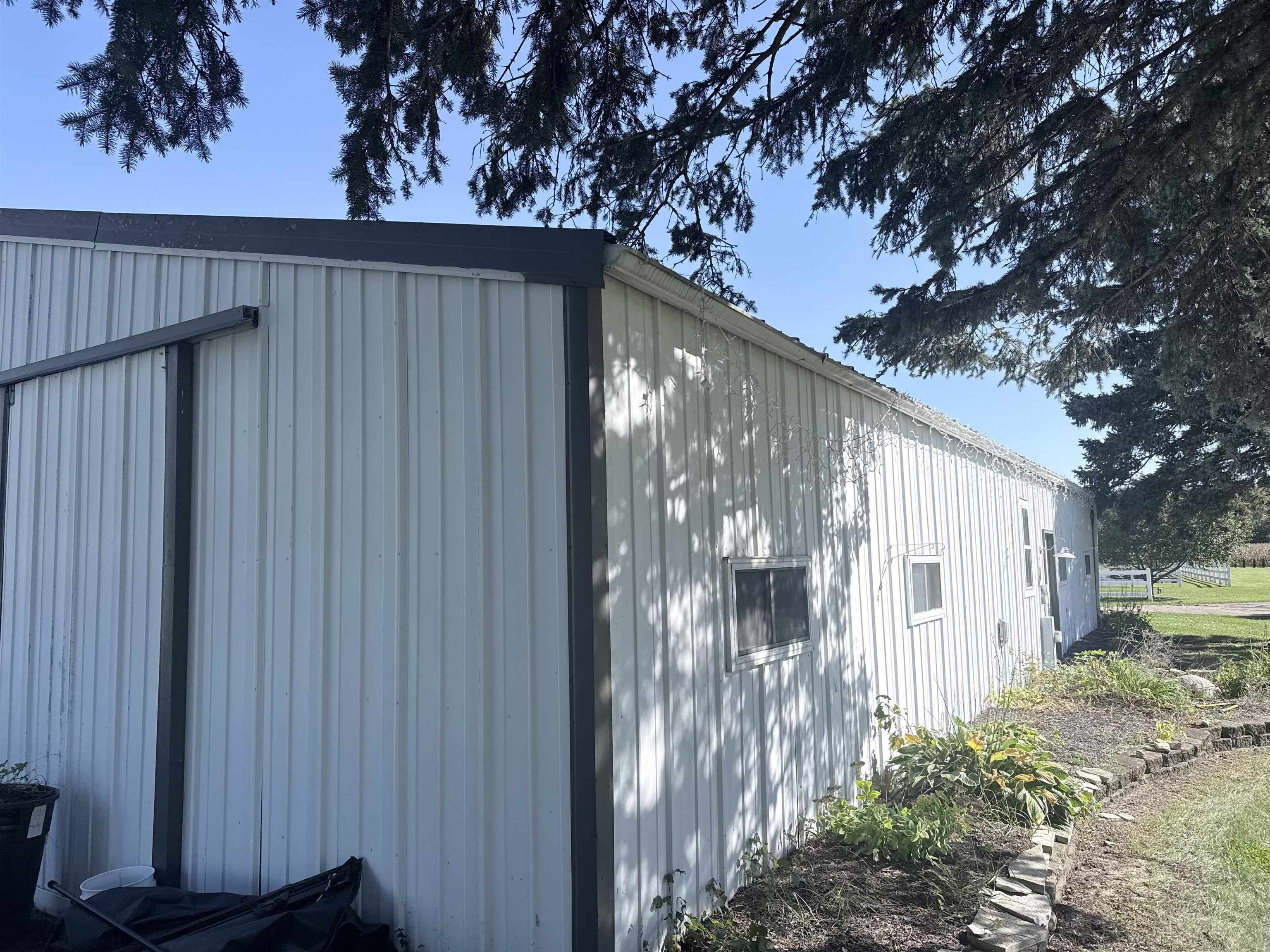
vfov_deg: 56.8
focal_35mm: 24
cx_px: 635
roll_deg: +1.4
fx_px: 881
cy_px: 476
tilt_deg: +5.6
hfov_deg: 71.6
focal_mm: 6.76
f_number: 1.78
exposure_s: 1/2801
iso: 80
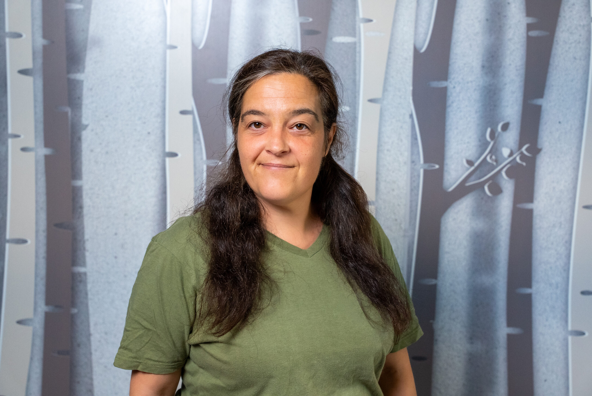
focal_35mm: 51
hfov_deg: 38.7
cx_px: 296
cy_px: 198
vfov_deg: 26.4
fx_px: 842
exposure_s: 1/160
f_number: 5.6
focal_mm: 51.2
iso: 2000
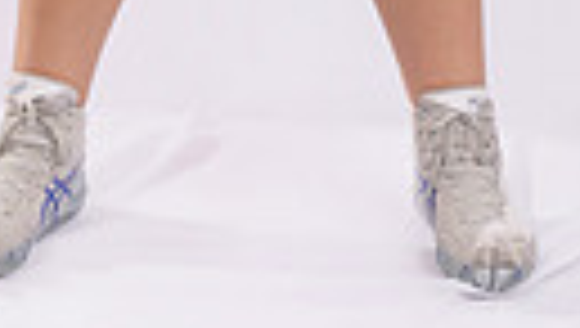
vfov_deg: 5.5
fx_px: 3204
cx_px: 247
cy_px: -652
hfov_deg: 10.3
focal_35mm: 208
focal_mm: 57
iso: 100
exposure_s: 1/160
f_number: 8
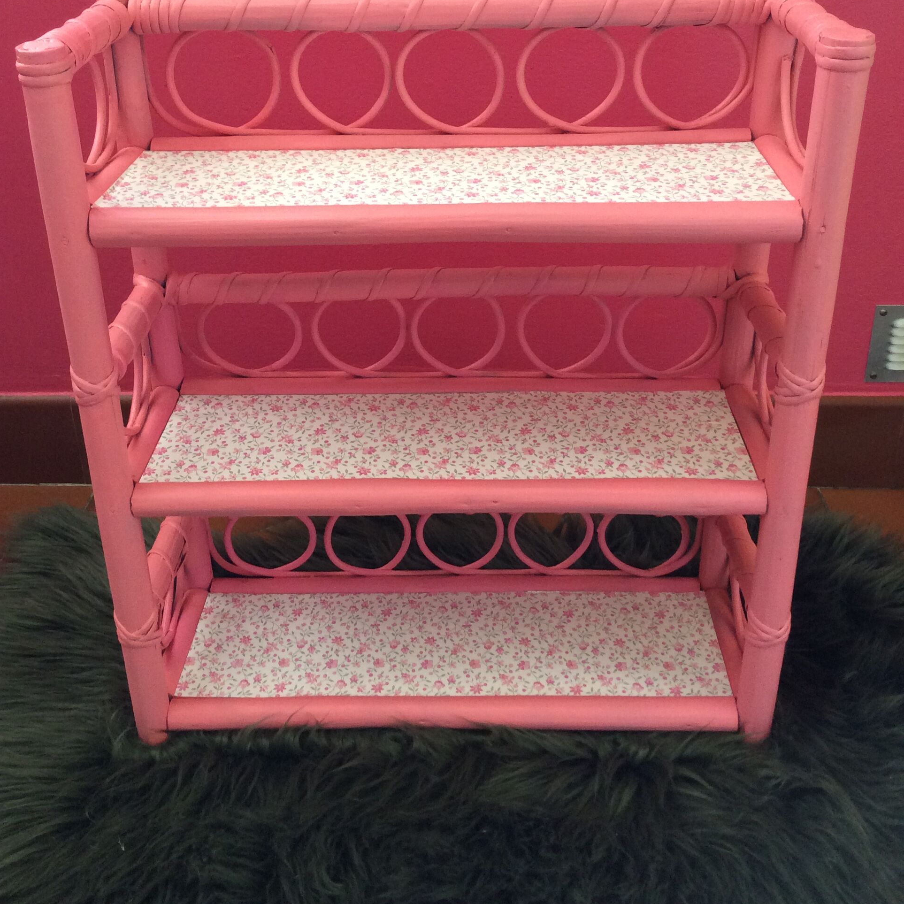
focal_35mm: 38
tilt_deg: -26.9
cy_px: 301
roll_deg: +1.3
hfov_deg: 43.9
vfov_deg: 43.2
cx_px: 452
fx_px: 1123
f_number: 2.4
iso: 100
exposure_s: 1/25
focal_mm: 3.3
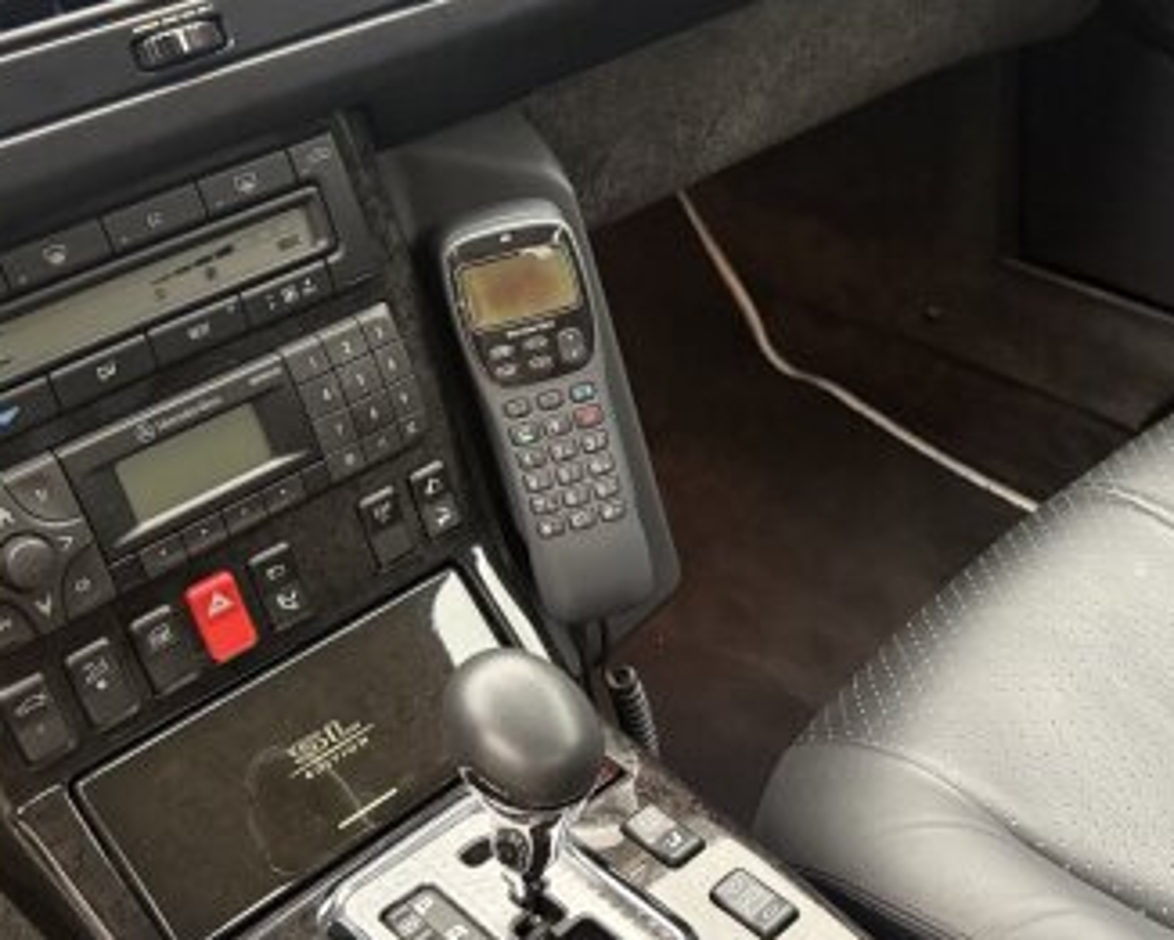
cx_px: 789
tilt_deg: -37.5
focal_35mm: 46
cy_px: 547
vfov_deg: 32.7
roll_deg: +0.9
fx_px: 1599
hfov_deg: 39.8
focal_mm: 6.76
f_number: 1.78
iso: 640
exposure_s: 1/33
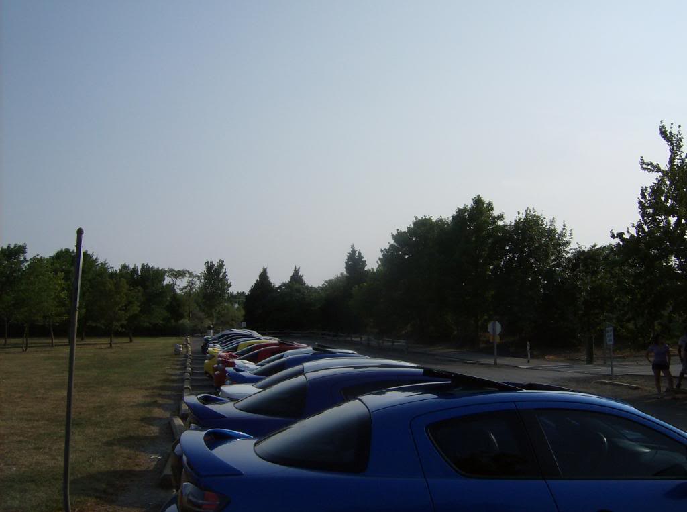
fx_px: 713
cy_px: 256
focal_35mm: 36
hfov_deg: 51.5
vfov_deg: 39.5
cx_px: 344
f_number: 4.7
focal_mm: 6
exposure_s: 1/1412
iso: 100
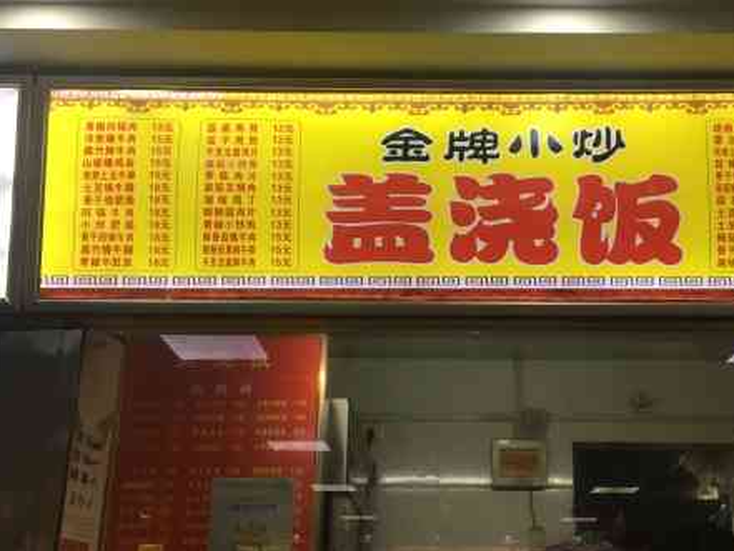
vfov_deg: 31.5
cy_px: 302
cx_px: 463
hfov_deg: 40.9
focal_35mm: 46
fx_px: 976
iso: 25
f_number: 2.2
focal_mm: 4.15
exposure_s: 1/33
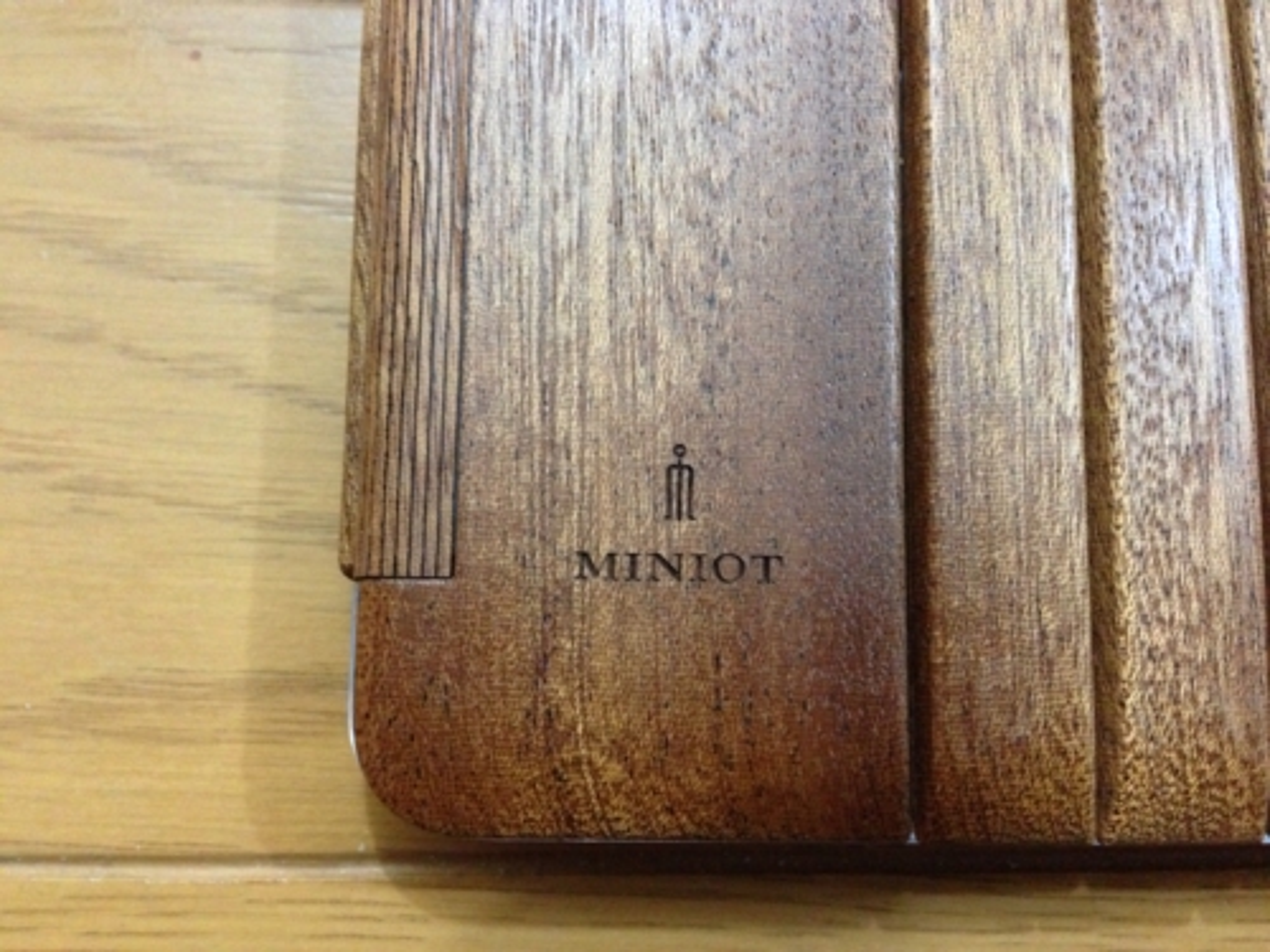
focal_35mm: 33
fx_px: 1211
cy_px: 476
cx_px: 635
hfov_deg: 55.4
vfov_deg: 42.9
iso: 800
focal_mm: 4.13
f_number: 2.4
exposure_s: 1/15
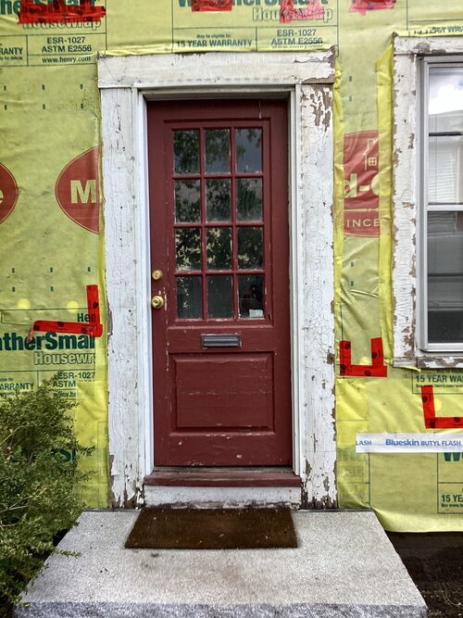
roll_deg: +0.4
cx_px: 232
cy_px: 309
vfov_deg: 58.4
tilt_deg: -2.6
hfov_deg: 45.4
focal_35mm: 31
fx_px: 553
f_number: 2.4
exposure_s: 1/167
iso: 25
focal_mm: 3.3
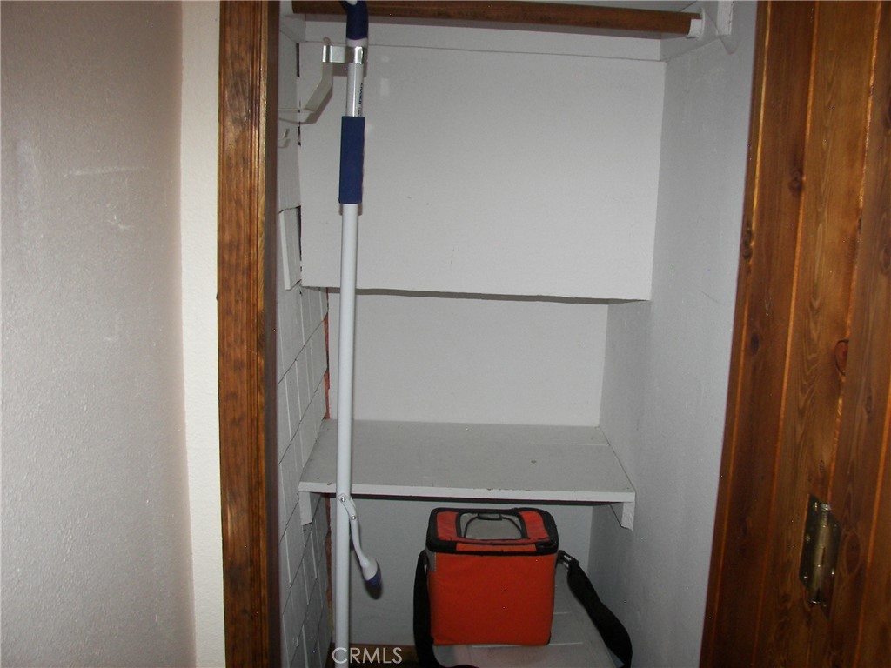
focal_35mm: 36
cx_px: 446
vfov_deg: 39.7
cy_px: 334
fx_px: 927
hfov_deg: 51.4
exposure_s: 1/30
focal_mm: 6
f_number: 2.8
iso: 100
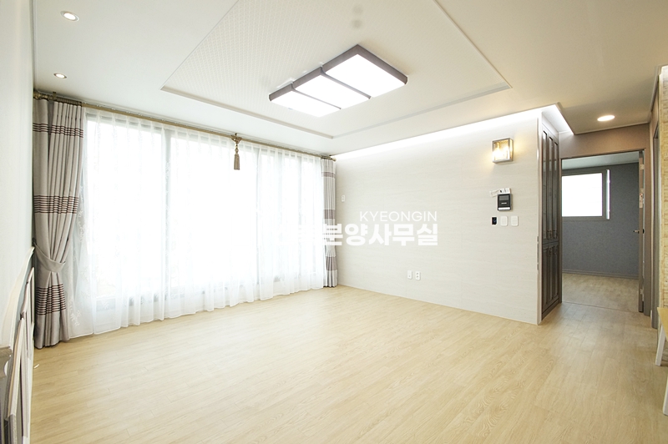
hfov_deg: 100.4
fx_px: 278
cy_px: 222
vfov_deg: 77.2
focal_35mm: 15
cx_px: 334
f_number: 9
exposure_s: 1/30
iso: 800
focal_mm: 10
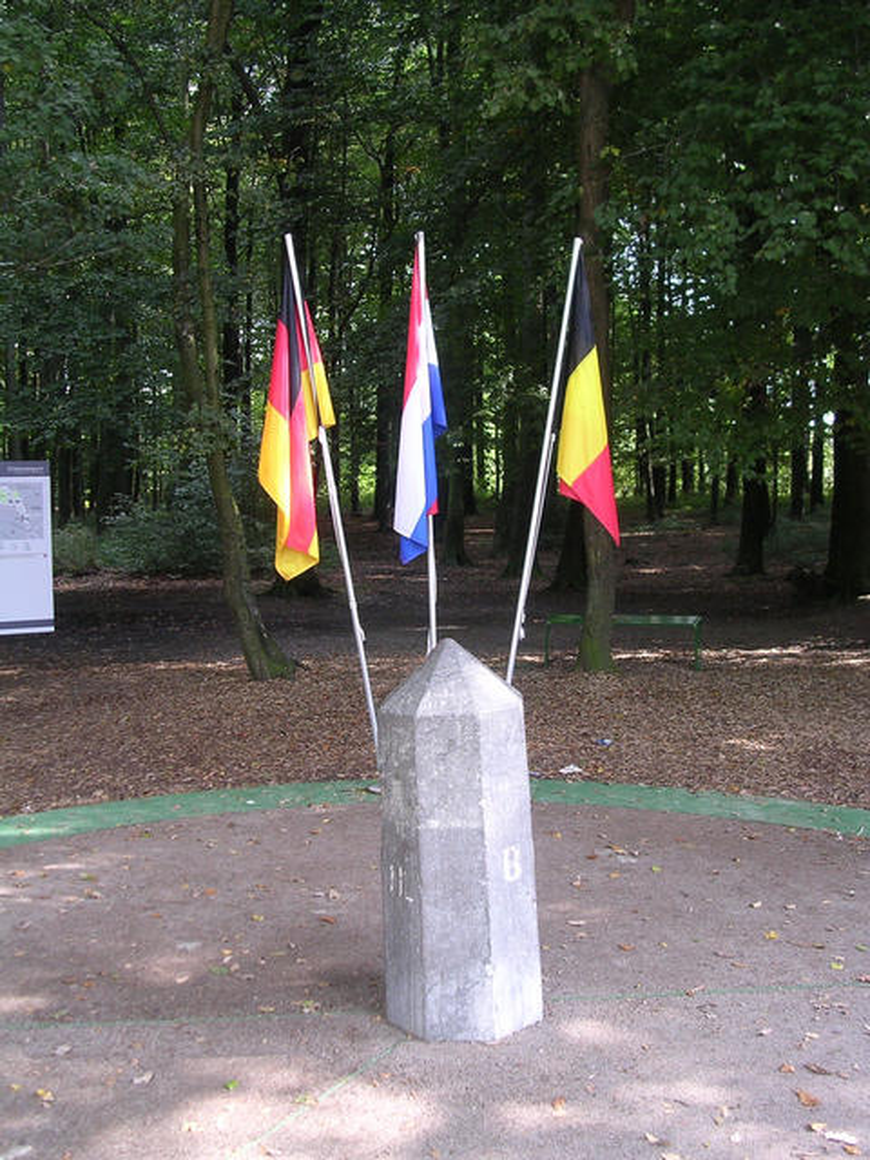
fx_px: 1273
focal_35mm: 38
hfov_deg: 37.7
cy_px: 580
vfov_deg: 49.0
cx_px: 435
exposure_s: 1/53.7
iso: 100
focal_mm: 5.8
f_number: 2.8
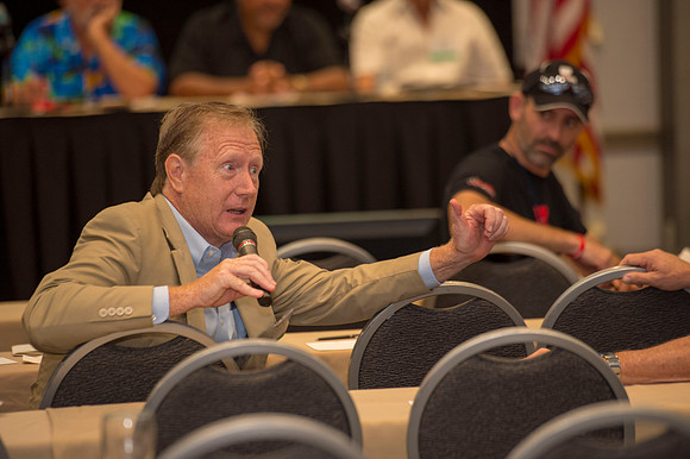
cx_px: 345
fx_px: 3831
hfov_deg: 10.3
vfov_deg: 6.9
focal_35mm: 200
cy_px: 230
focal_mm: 200
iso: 1250
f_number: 3.2
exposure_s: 1/320
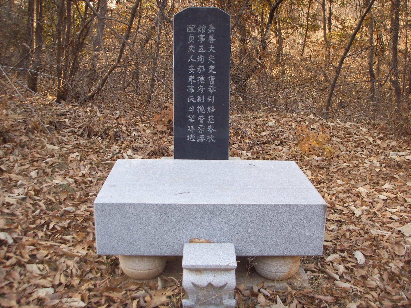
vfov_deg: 36.8
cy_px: 154
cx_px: 206
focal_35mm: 39
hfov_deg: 47.9
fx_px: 463
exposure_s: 1/90
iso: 100
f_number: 3.5
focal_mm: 6.6
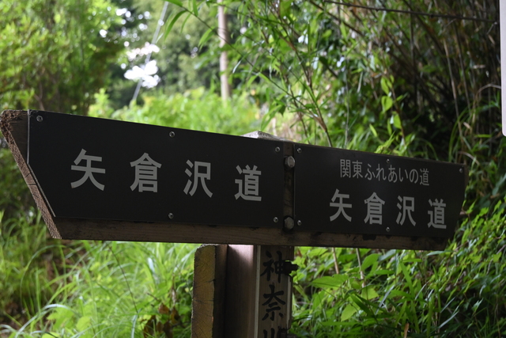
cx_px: 253
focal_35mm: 66
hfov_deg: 30.5
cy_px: 169
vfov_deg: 20.6
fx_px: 928
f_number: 6.3
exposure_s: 1/80
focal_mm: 44
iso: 1250
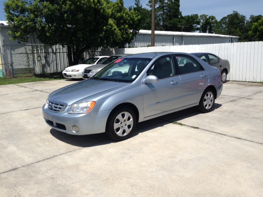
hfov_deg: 55.4
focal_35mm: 33
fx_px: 251
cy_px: 98
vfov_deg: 42.9
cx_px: 132
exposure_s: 1/2358
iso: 50
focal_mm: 4.13
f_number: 2.4
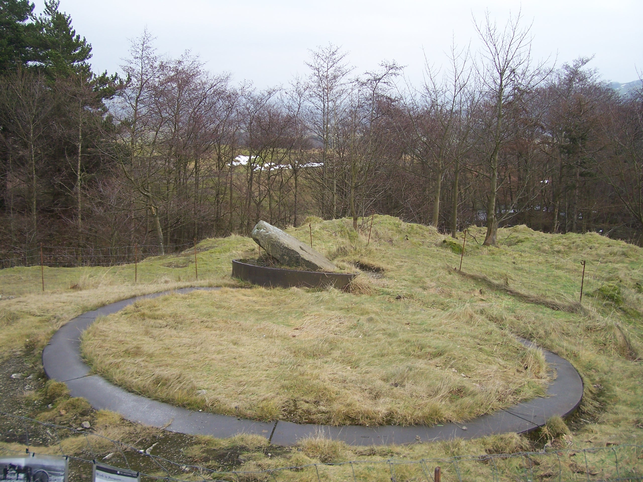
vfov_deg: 41.8
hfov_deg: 54.0
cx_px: 322
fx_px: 632
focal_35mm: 34
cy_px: 241
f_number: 2.7
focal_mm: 5.6
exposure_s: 1/250
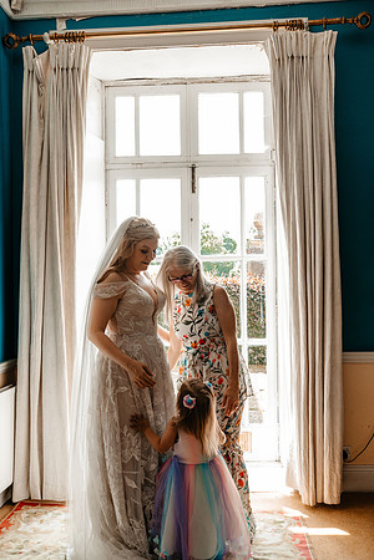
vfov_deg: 54.4
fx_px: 545
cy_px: 280
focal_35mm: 35
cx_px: 187
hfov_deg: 37.9
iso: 800
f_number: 5
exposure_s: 1/160
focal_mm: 35
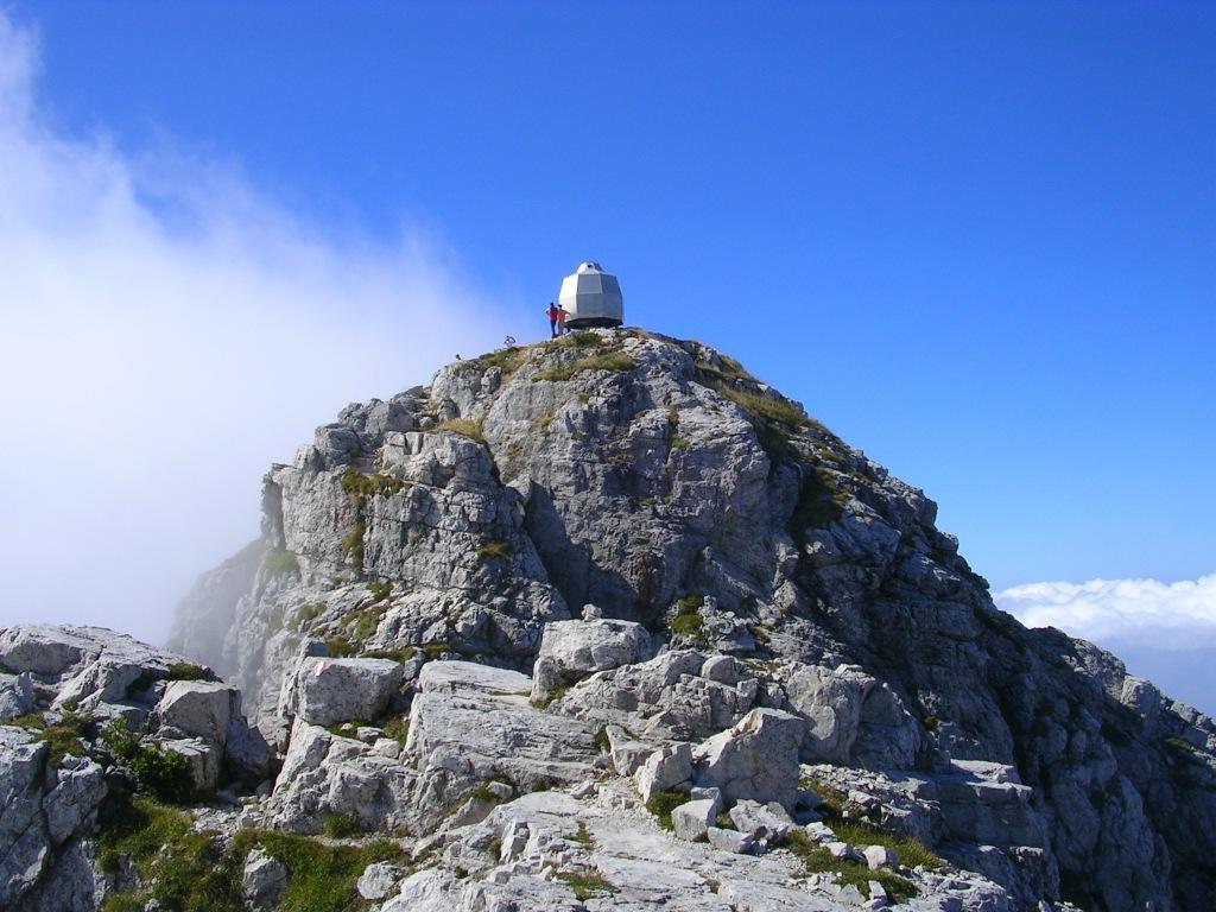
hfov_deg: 49.0
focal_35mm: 38
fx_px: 1335
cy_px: 456
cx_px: 608
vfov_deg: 37.7
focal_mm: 5.8
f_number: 5.6
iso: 50
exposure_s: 1/431
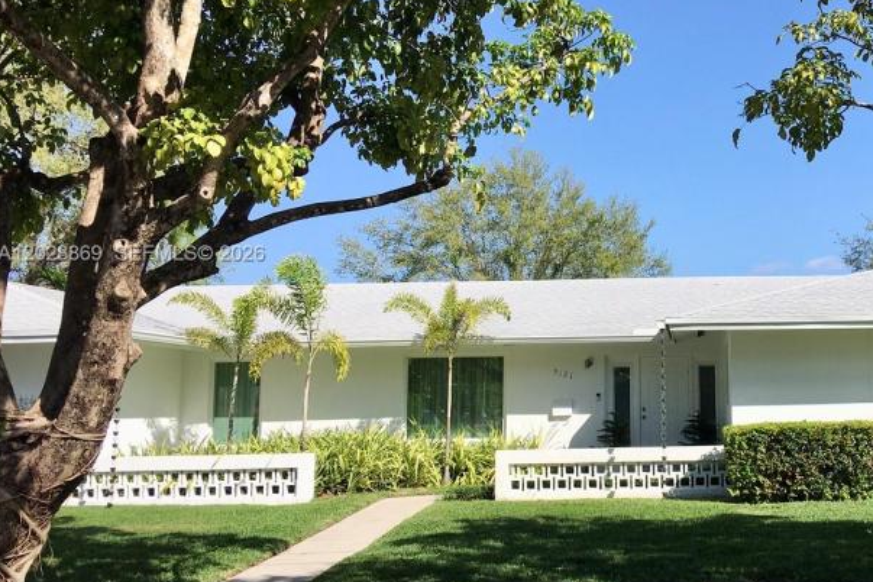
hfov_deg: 39.6
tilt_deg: +10.1
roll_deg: +0.8
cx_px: 689
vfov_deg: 28.1
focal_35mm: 48
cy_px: 255
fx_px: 1164
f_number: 2.2
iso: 25
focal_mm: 4.15
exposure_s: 1/1508
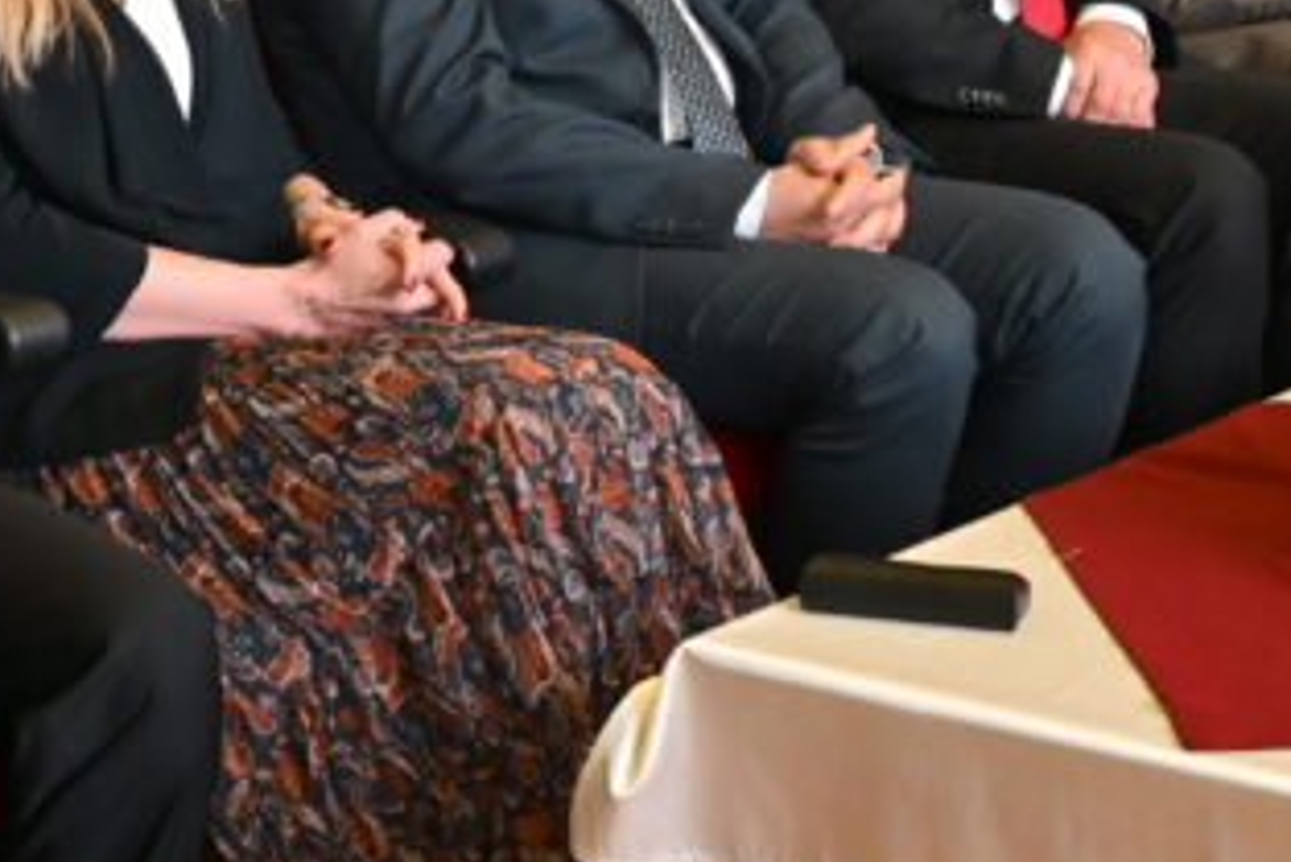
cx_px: 404
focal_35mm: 144
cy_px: -252
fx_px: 5166
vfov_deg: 9.4
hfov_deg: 14.2
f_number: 6.3
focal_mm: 44
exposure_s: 1/60
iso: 4500
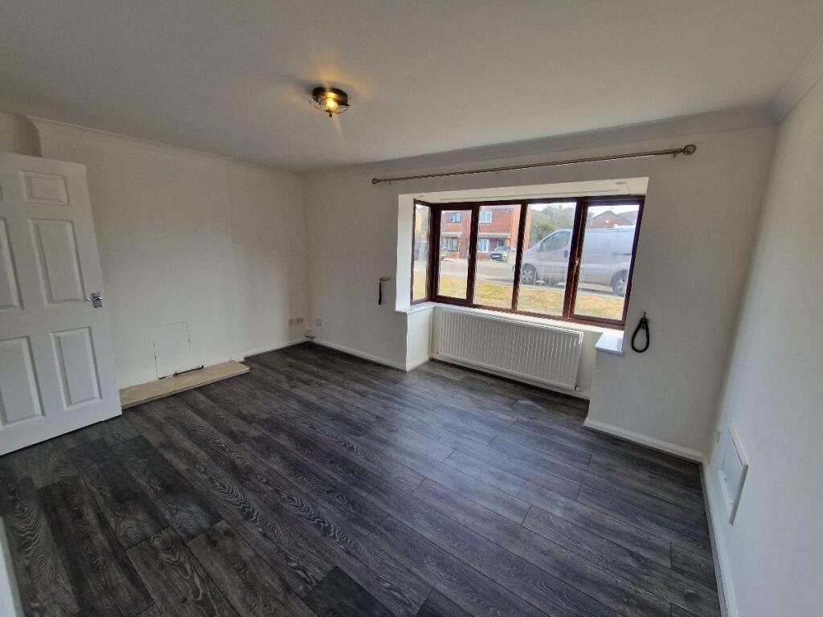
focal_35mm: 13
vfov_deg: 89.9
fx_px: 309
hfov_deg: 106.2
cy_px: 308
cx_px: 412
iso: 50
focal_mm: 2.2
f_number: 2.2
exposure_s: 1/113
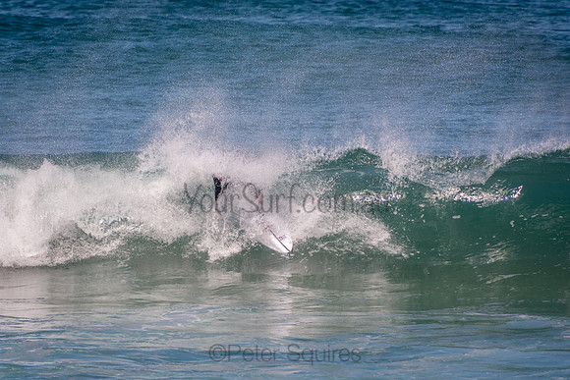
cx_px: 285
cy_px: 190
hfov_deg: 3.4
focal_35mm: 600
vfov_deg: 2.3
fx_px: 9502
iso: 200
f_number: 5.6
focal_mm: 400
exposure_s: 1/1250
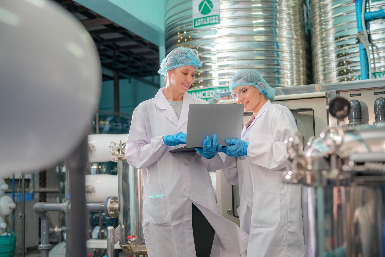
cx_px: 192
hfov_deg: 43.6
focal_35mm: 45
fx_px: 481
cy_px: 128
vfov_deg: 29.9
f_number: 2.8
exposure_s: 1/134
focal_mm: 45
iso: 500
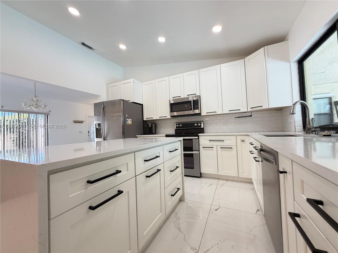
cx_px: 169
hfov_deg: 102.1
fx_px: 137
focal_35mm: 14
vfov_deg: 85.7
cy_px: 126
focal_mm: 2.22
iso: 250
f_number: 2.2
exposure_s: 1/120
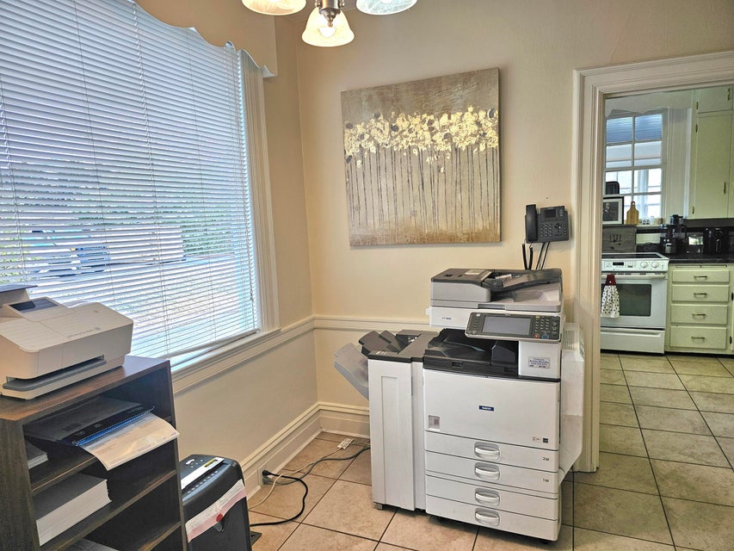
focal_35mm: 23
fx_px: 488
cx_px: 367
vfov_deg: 58.9
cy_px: 276
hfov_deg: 73.9
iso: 64
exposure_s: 1/208
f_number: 1.7
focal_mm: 6.3
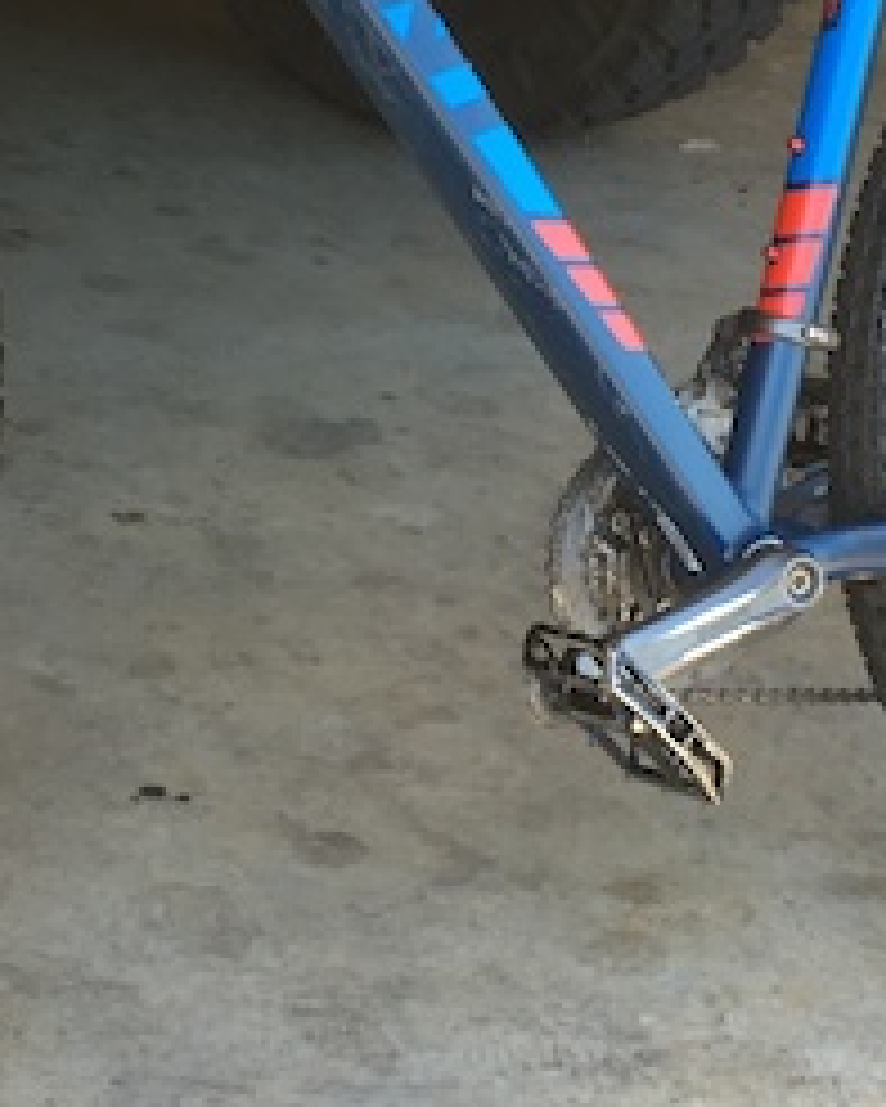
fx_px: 3014
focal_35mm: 92
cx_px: 409
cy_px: 392
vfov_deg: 20.7
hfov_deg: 16.7
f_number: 2.2
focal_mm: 4.15
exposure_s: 1/120
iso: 40
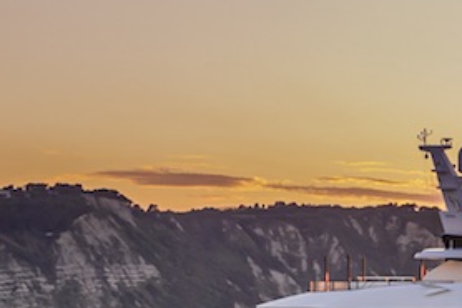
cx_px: 691
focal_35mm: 131
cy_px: 310
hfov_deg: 14.6
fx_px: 1680
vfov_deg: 10.4
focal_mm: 10.26
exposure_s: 1/120
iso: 100
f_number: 3.5
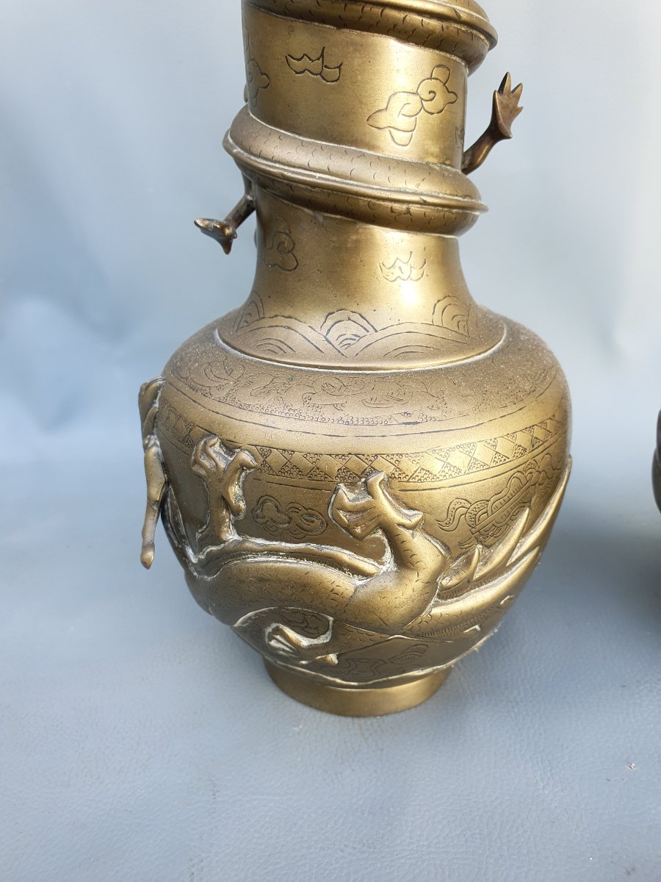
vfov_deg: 67.3
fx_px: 662
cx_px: 330
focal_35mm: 26
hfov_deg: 53.1
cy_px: 441
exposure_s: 1/100
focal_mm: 4.3
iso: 64
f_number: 2.4
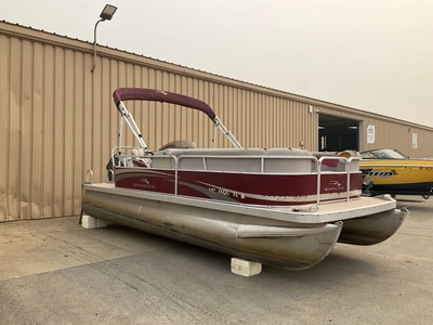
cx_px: 216
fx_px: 363
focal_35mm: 29
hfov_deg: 61.7
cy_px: 162
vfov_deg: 48.2
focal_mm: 3
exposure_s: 1/1730
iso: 25
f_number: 1.8
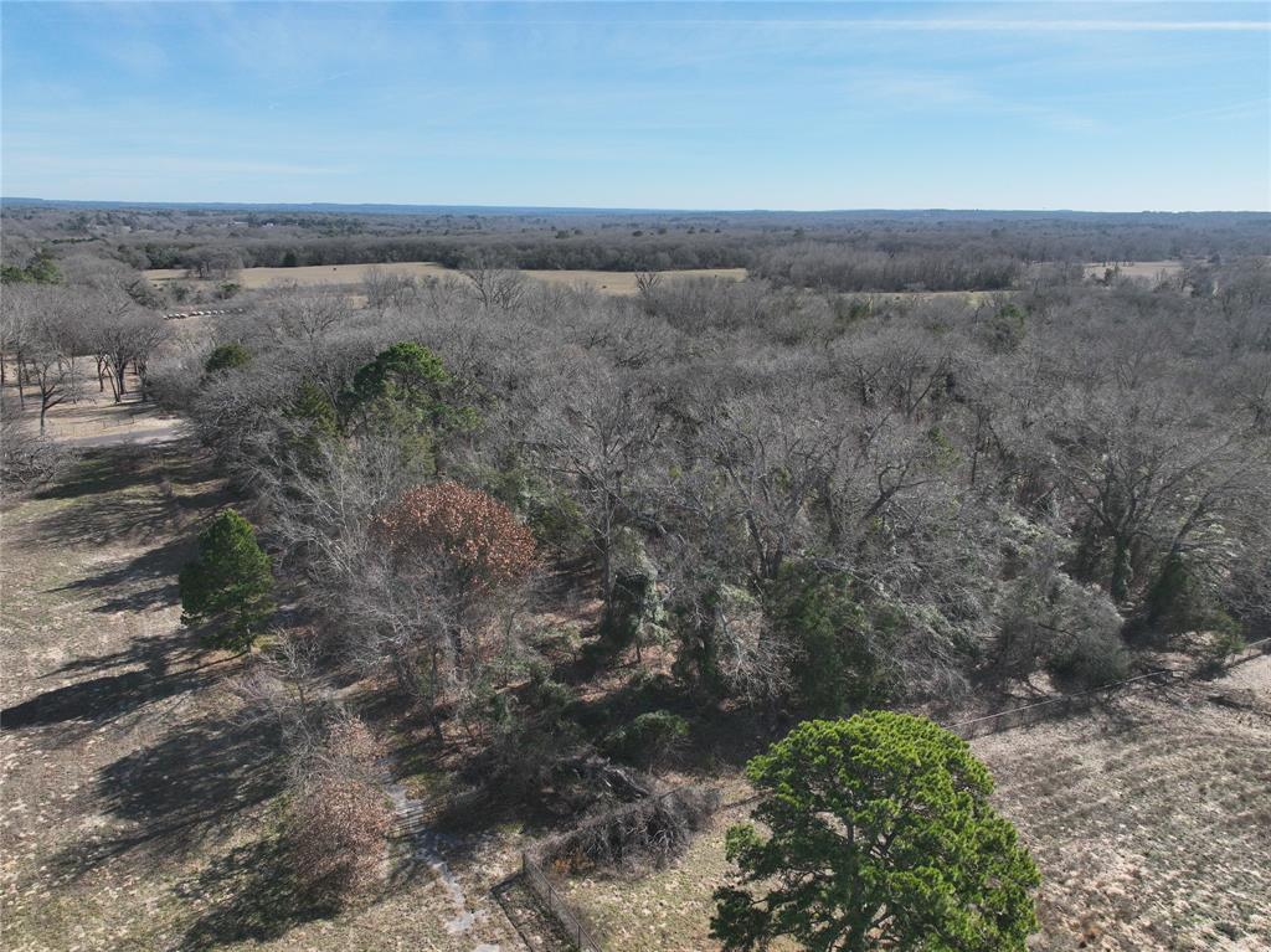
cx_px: 636
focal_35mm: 24
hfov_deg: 71.6
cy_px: 476
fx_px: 881
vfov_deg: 56.8
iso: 130
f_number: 7.1
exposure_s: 1/250
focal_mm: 12.29
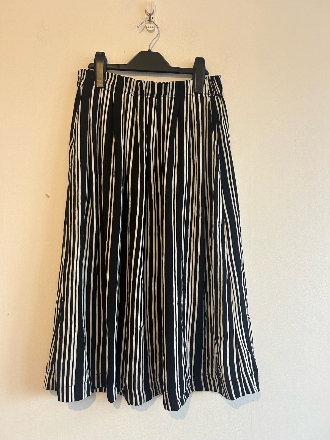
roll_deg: +0.1
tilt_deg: -2.0
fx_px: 330
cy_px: 220
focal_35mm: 26
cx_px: 165
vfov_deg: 67.3
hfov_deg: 53.1
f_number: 1.5
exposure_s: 1/78
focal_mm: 5.7
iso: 125
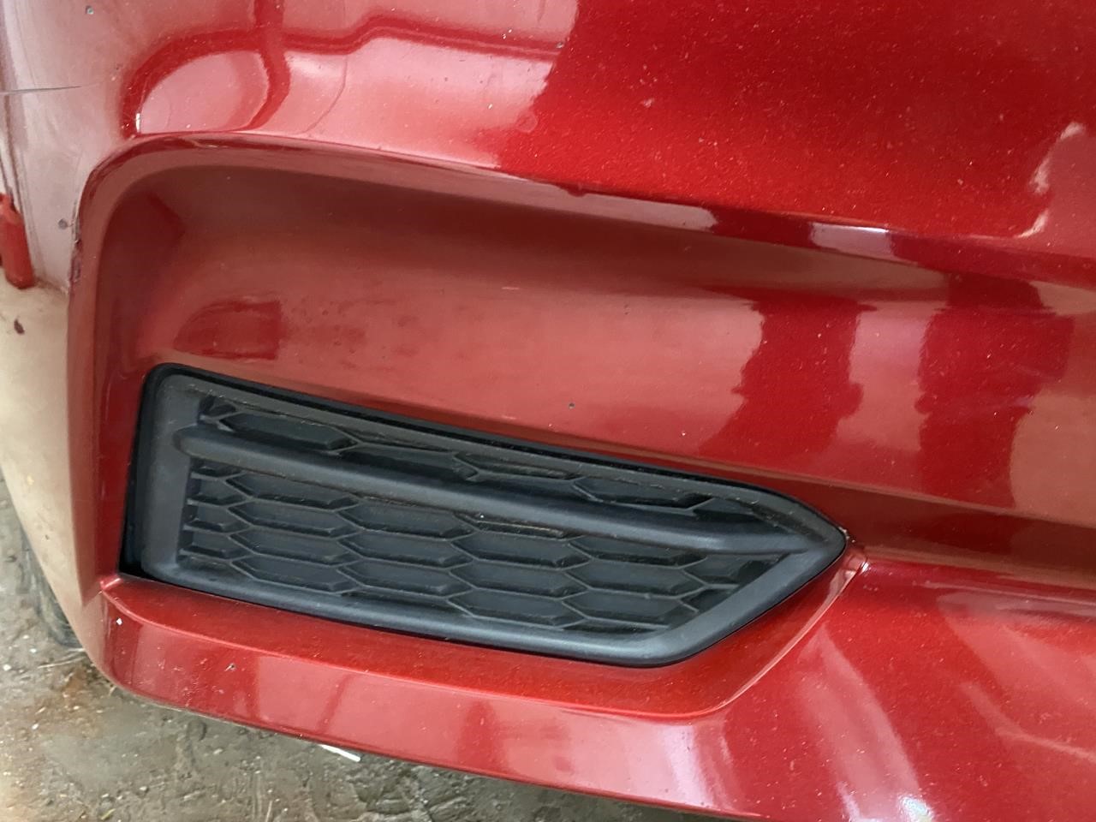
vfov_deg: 53.1
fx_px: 823
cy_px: 411
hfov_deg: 67.3
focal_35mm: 26
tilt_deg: -19.5
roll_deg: -0.3
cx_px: 548
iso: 640
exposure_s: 1/30
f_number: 1.8
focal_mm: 4.25
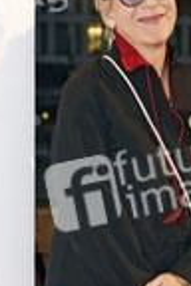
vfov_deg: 15.2
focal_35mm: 133
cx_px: 205
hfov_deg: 10.2
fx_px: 1058
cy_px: 284
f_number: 3.5
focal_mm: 48
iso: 800
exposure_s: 1/160
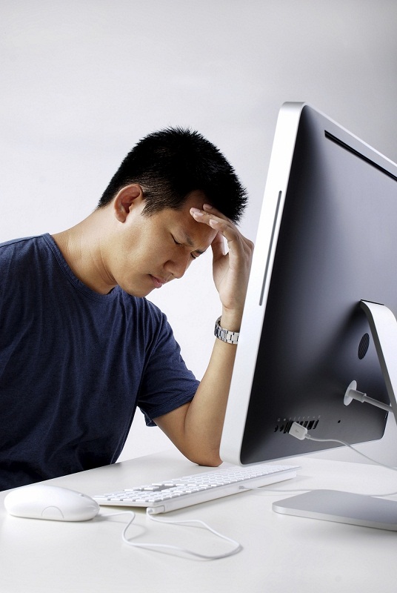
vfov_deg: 41.1
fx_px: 791
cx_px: 198
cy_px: 296
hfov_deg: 28.2
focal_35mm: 48
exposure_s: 1/160
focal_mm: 32
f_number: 10
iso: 100
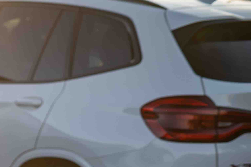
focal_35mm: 195
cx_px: -219
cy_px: 322
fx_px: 1359
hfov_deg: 9.9
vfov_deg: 6.8
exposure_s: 1/200
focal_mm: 50
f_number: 3.2
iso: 100
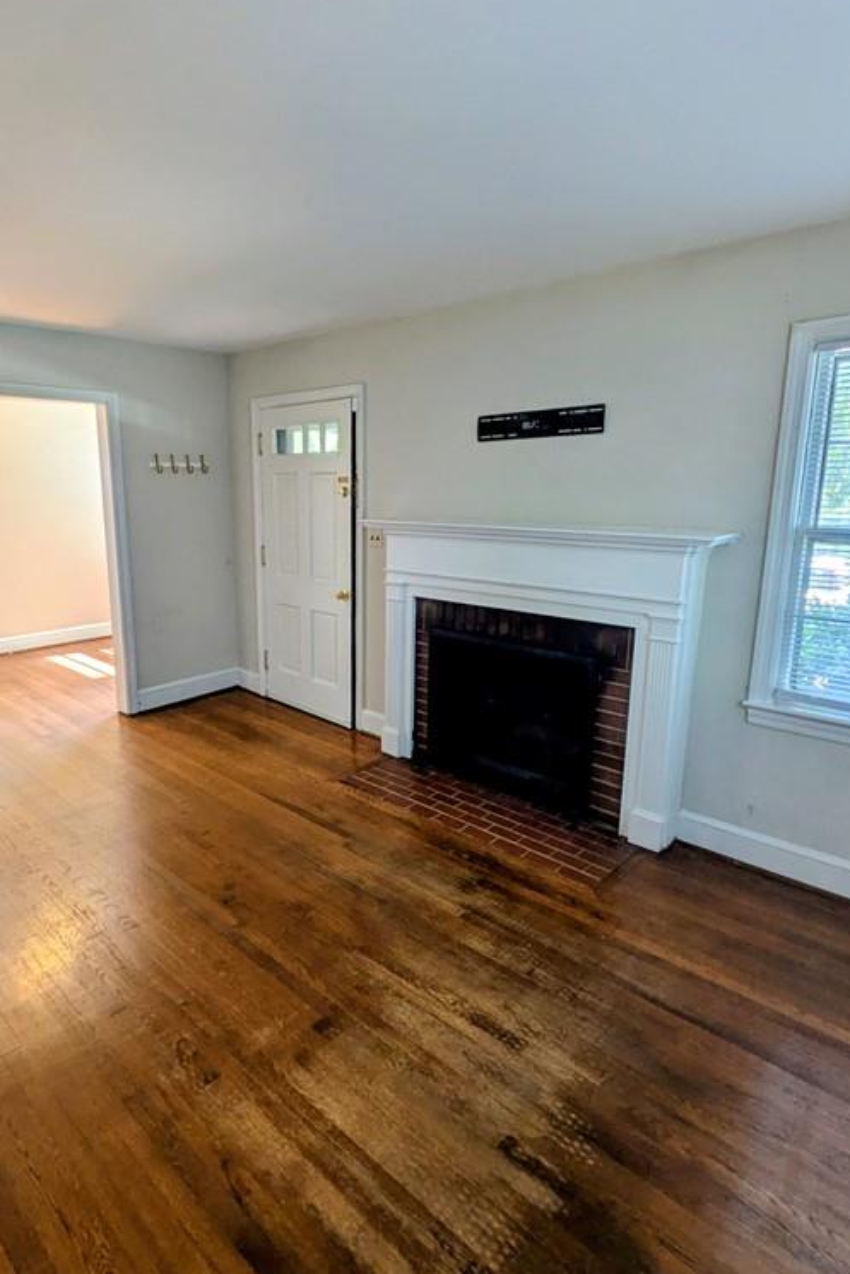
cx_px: 355
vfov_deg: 84.0
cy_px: 631
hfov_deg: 61.6
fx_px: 708
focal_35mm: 20
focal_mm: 1.83
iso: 47
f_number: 2.2
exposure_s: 1/40
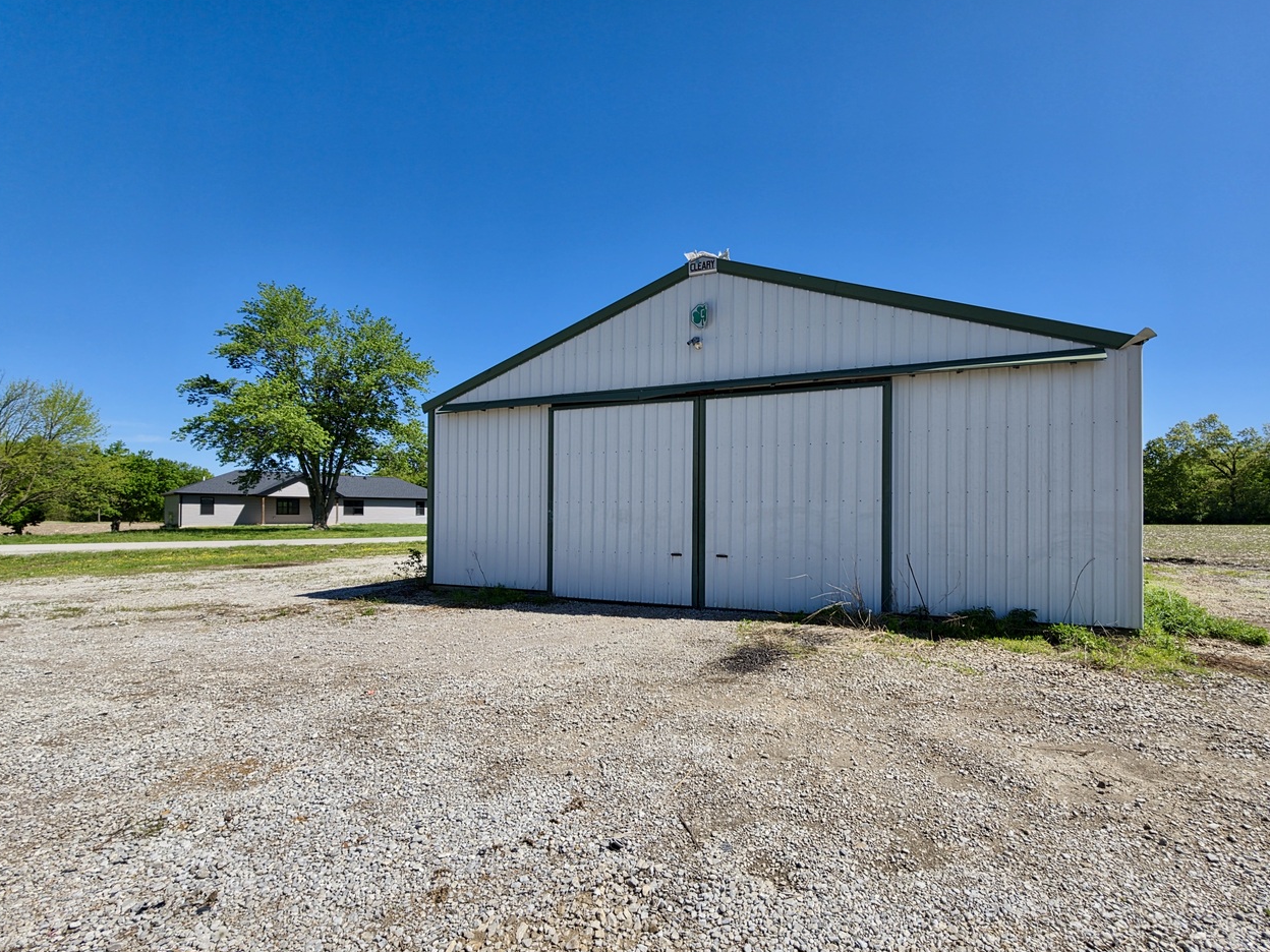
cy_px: 518
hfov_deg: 97.6
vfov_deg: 81.6
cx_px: 719
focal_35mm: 15
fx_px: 550
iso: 32
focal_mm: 2.2
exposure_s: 1/2593
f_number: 1.9
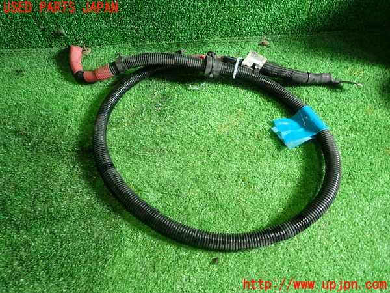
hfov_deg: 69.4
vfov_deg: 54.9
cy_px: 146
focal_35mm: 25
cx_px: 195
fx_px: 282
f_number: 2
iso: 200
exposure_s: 1/40
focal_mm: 4.5
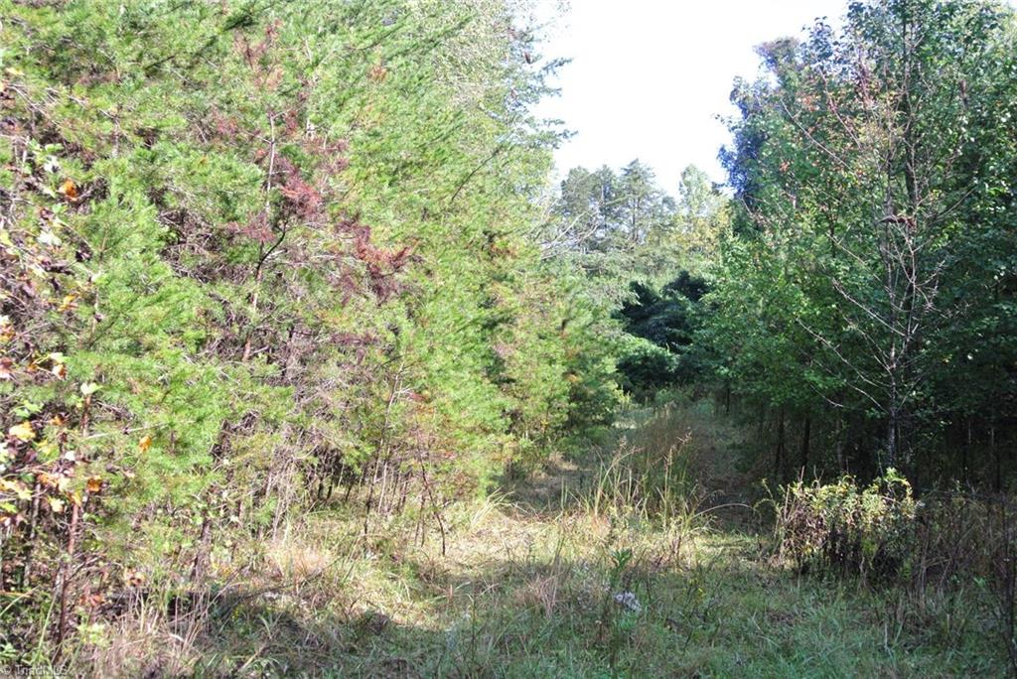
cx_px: 508
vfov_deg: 31.9
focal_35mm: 42
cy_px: 340
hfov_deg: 46.4
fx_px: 1187
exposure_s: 1/125
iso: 100
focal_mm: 15.7
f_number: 4.2
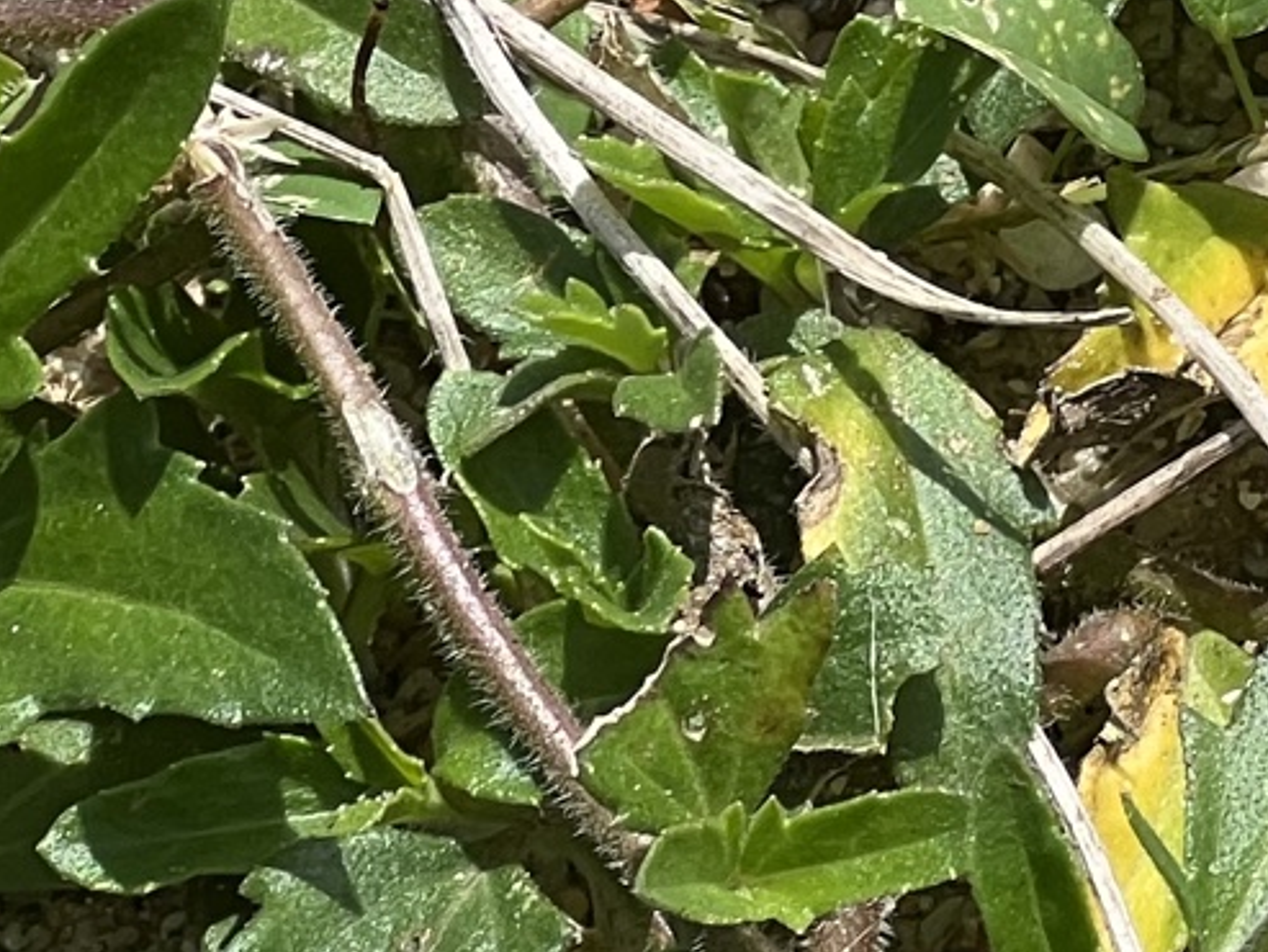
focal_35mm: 320
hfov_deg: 6.2
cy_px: -345
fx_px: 11725
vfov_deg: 4.6
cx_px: 1376
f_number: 2.8
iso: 32
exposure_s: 1/536
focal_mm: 9
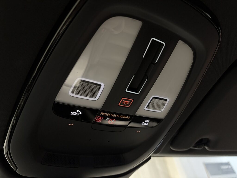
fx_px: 178
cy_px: 89
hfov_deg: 67.3
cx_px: 118
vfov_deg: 53.1
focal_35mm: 26
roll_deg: +14.1
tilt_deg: +38.1
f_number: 1.6
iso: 500
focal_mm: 5.96
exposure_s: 1/50
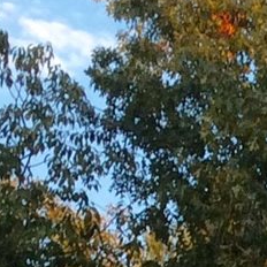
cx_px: 804
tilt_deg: +14.7
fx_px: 2225
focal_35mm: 255
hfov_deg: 6.3
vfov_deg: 6.3
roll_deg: +0.7
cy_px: 770
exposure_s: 1/127
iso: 32
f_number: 2.2
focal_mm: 4.15
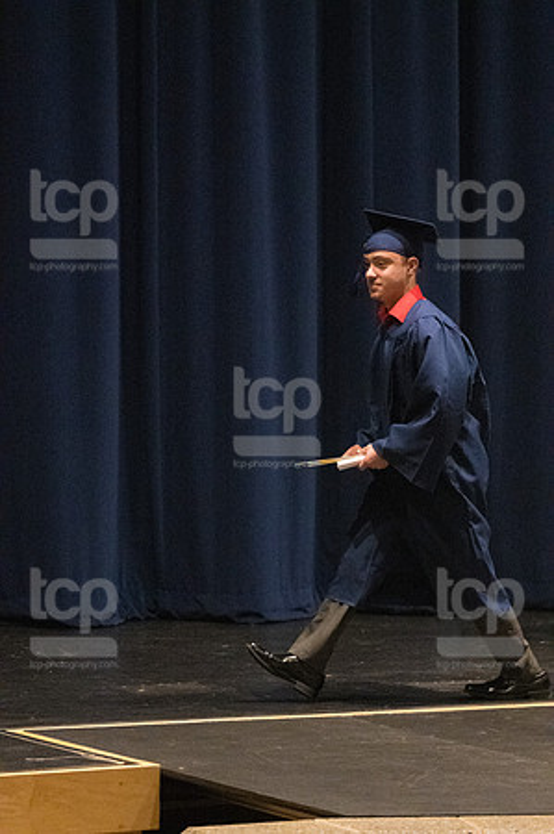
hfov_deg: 6.8
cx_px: 277
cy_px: 417
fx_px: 4673
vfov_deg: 10.2
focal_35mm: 202
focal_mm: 135
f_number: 4.5
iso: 8000
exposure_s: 1/250
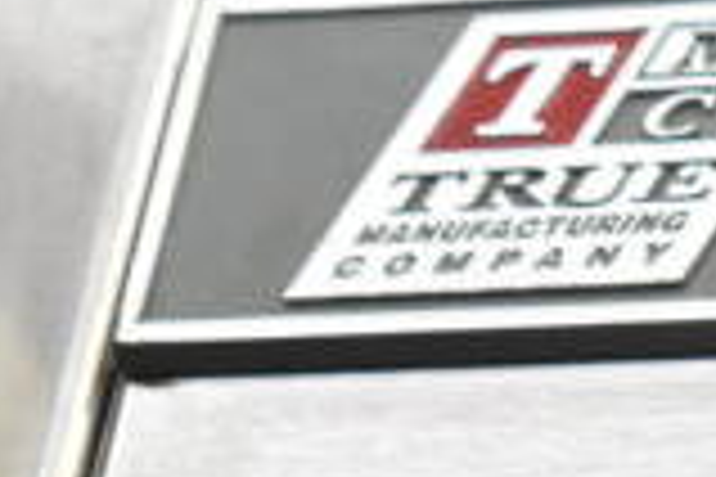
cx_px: 1337
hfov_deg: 6.3
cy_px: 160
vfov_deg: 4.3
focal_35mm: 317
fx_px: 6303
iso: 4000
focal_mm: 55
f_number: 5.6
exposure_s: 1/100
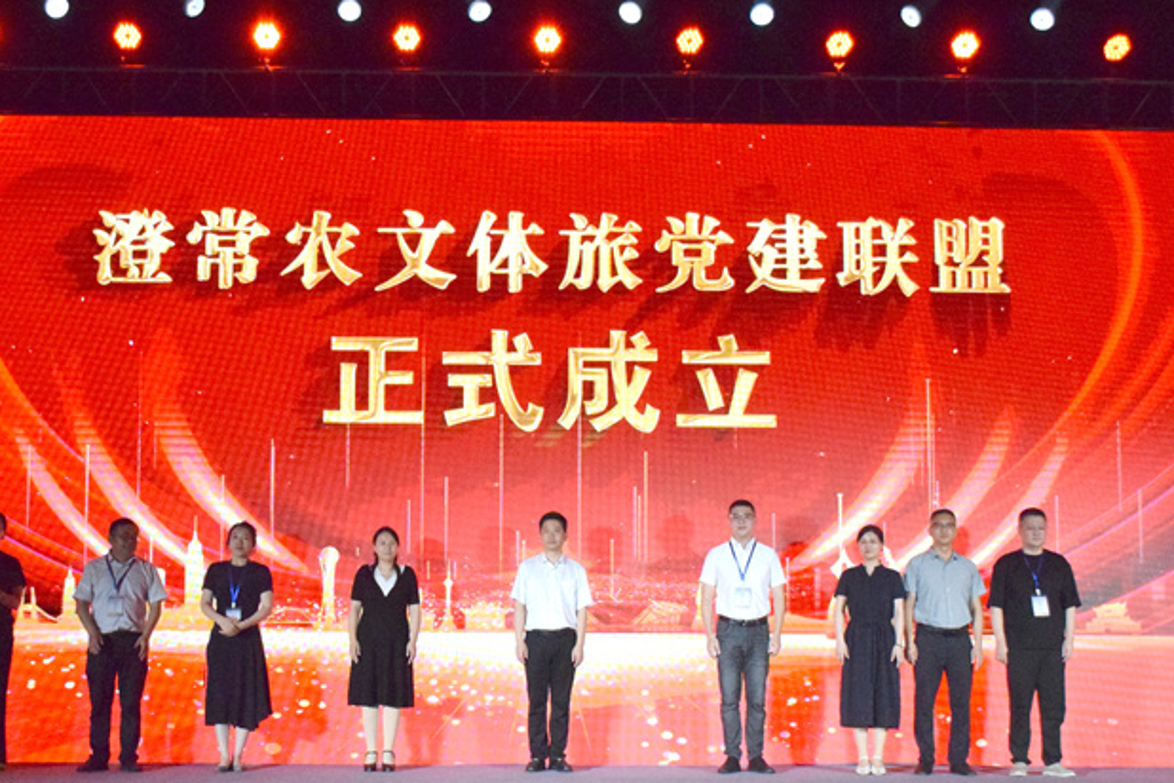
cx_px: 534
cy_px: 495
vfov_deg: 30.0
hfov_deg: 43.9
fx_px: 1456
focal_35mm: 45
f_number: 6.3
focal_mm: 23
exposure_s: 1/2500
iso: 8000
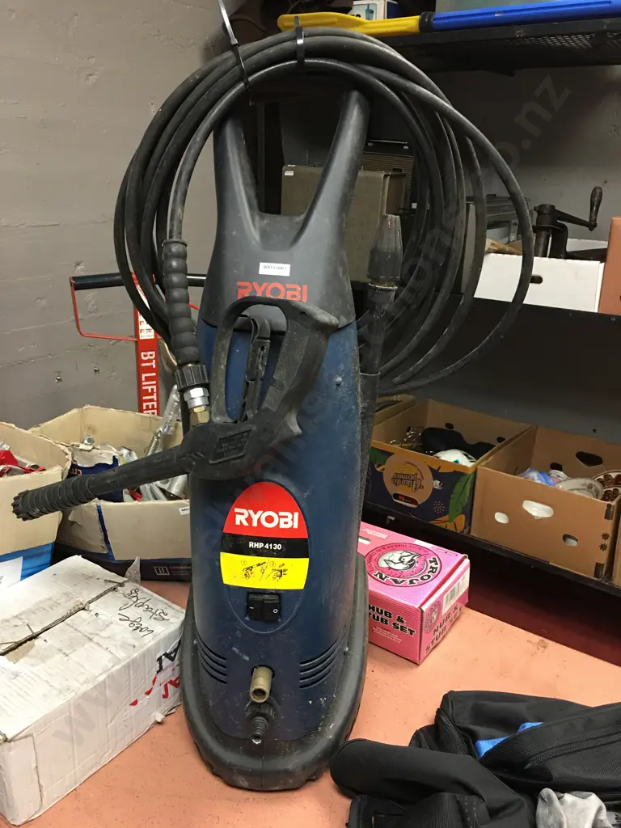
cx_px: 310
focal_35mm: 29
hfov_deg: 48.2
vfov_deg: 61.7
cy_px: 414
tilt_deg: -18.1
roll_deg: -1.9
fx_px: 694
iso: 125
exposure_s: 1/17
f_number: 2.2
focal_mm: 4.15
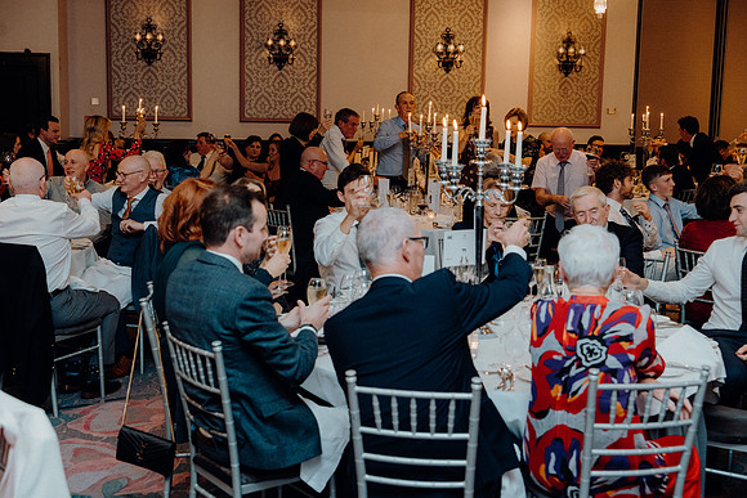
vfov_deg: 28.1
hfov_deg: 41.1
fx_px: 996
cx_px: 374
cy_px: 249
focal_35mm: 48
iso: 2500
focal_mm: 48
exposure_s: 1/160
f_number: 4
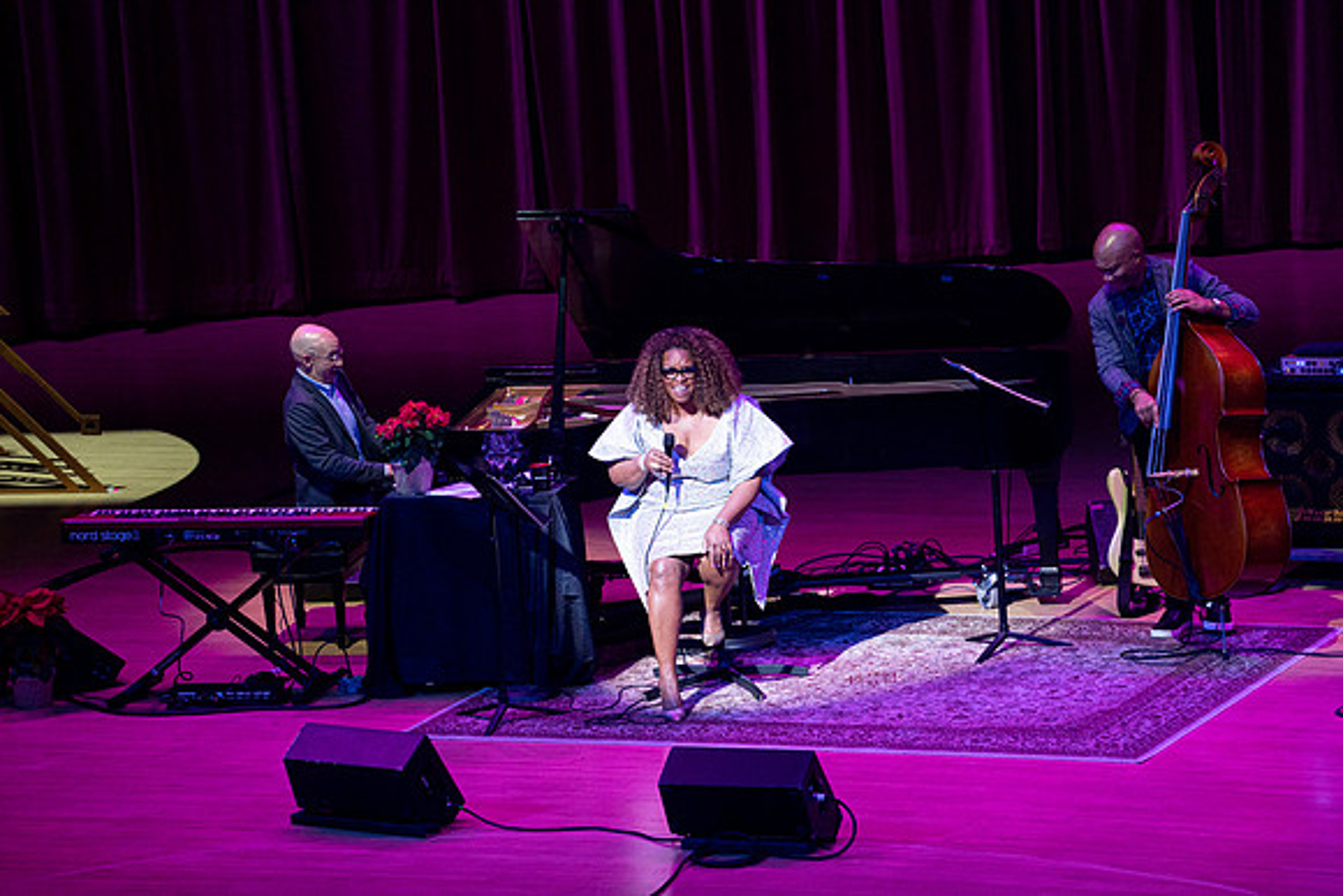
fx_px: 7463
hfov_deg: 10.3
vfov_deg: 6.9
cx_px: 672
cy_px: 448
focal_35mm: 200
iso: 2500
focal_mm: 200
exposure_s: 1/320
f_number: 5
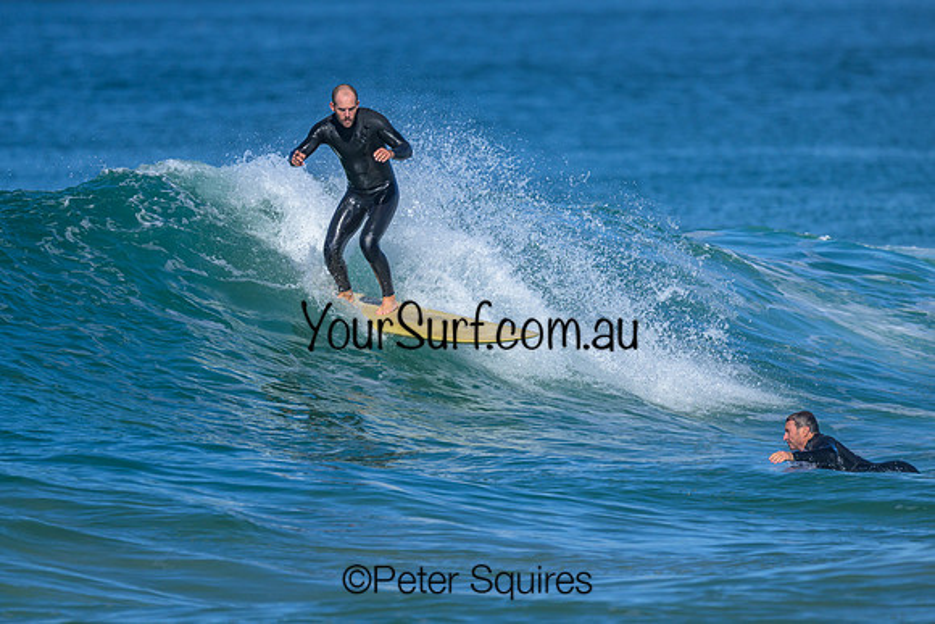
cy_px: 270
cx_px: 385
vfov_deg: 1.4
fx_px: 25162
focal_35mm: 969
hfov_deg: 2.1
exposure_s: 1/2000
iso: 280
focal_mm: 800
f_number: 6.3
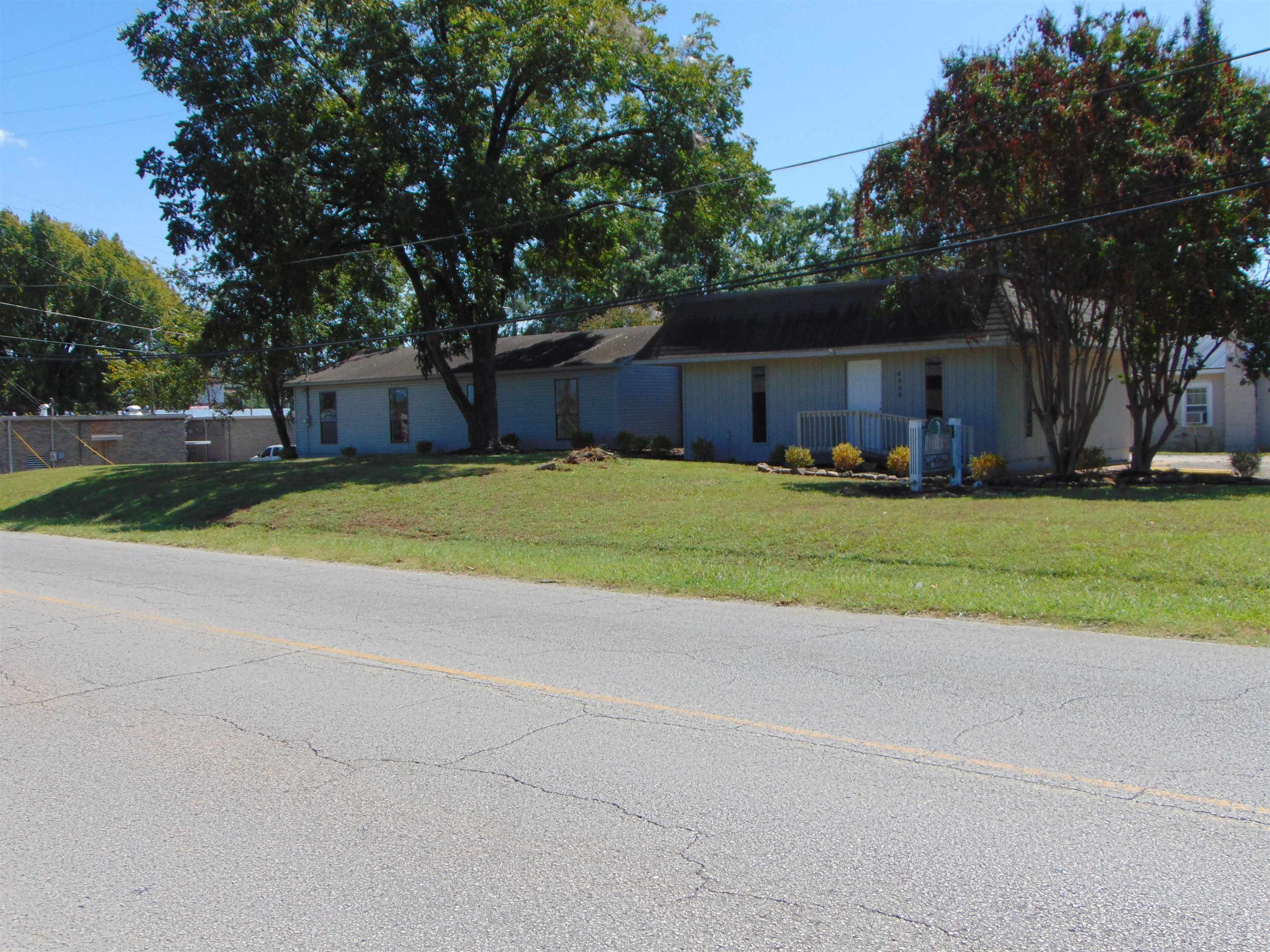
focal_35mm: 33
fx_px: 1211
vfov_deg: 42.9
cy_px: 476
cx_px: 635
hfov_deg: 55.4
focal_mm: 5.8
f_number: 3.2
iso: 80
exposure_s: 1/1000
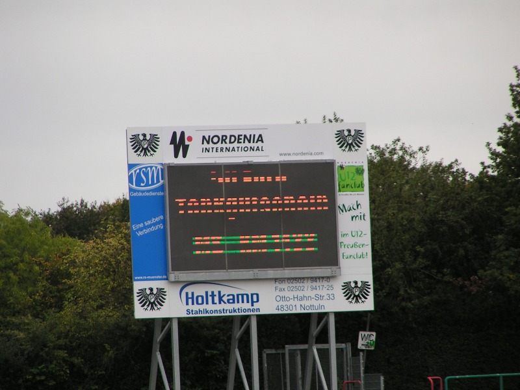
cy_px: 195
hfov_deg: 5.2
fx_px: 5708
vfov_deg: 3.9
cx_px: 260
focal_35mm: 380
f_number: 3.5
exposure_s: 1/400
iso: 50
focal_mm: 58
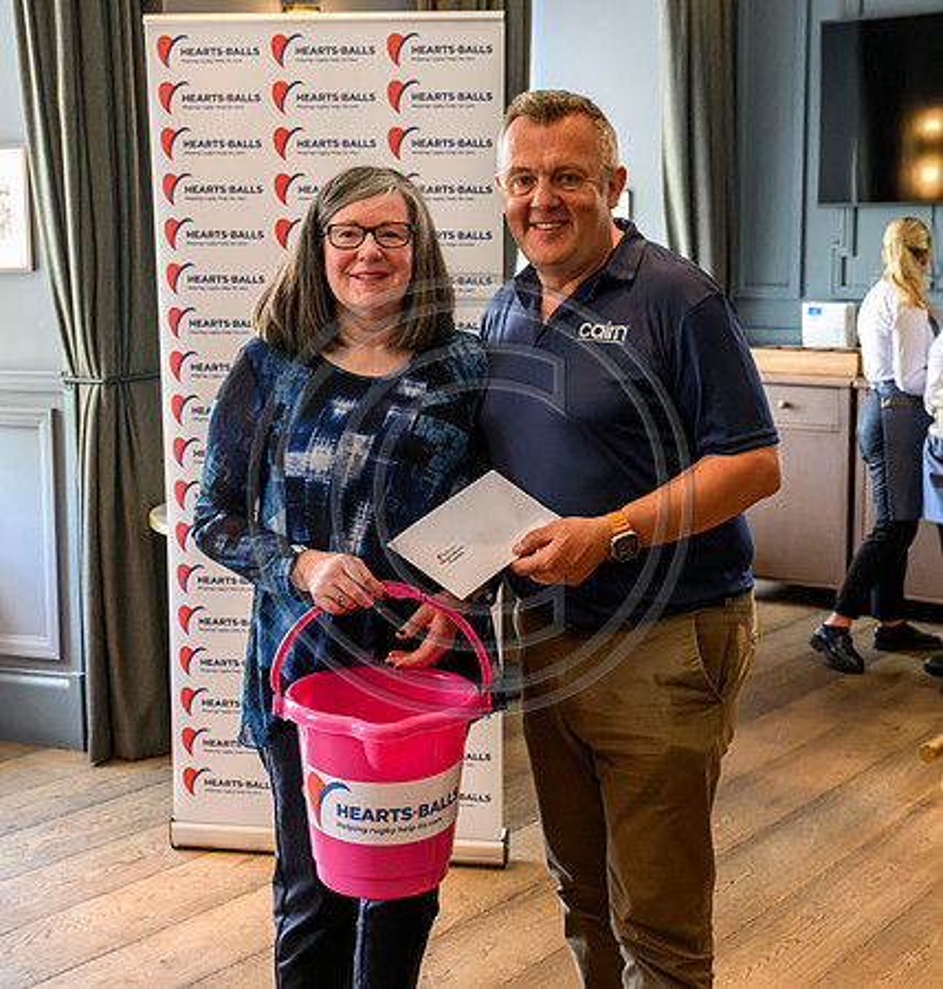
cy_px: 455
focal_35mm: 51
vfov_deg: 34.3
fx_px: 1601
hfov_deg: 32.8
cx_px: 496
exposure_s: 1/400
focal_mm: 36
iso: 5000
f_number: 4.5
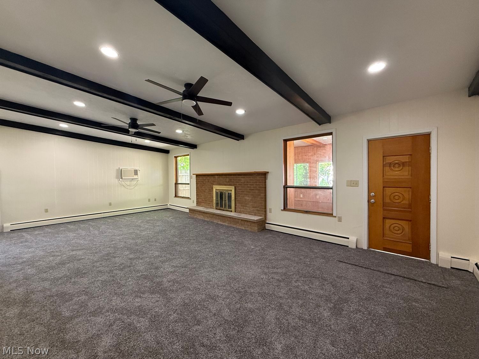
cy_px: 180
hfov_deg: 102.1
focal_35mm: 14
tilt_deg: -0.7
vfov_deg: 85.7
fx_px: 194
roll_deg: +0.5
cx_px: 240
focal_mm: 2.22
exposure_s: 1/60
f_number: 2.2
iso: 320
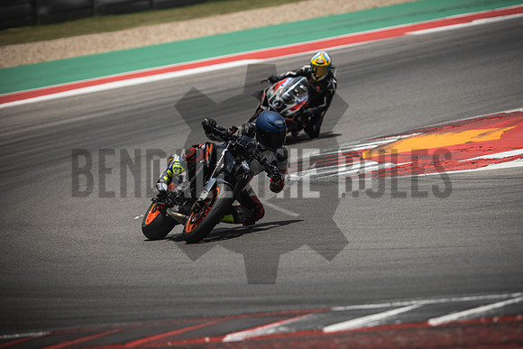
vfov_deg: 4.6
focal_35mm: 300
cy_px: 174
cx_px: 262
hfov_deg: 6.9
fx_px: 4359
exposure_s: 1/2000
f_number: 2.8
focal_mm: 200
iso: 125
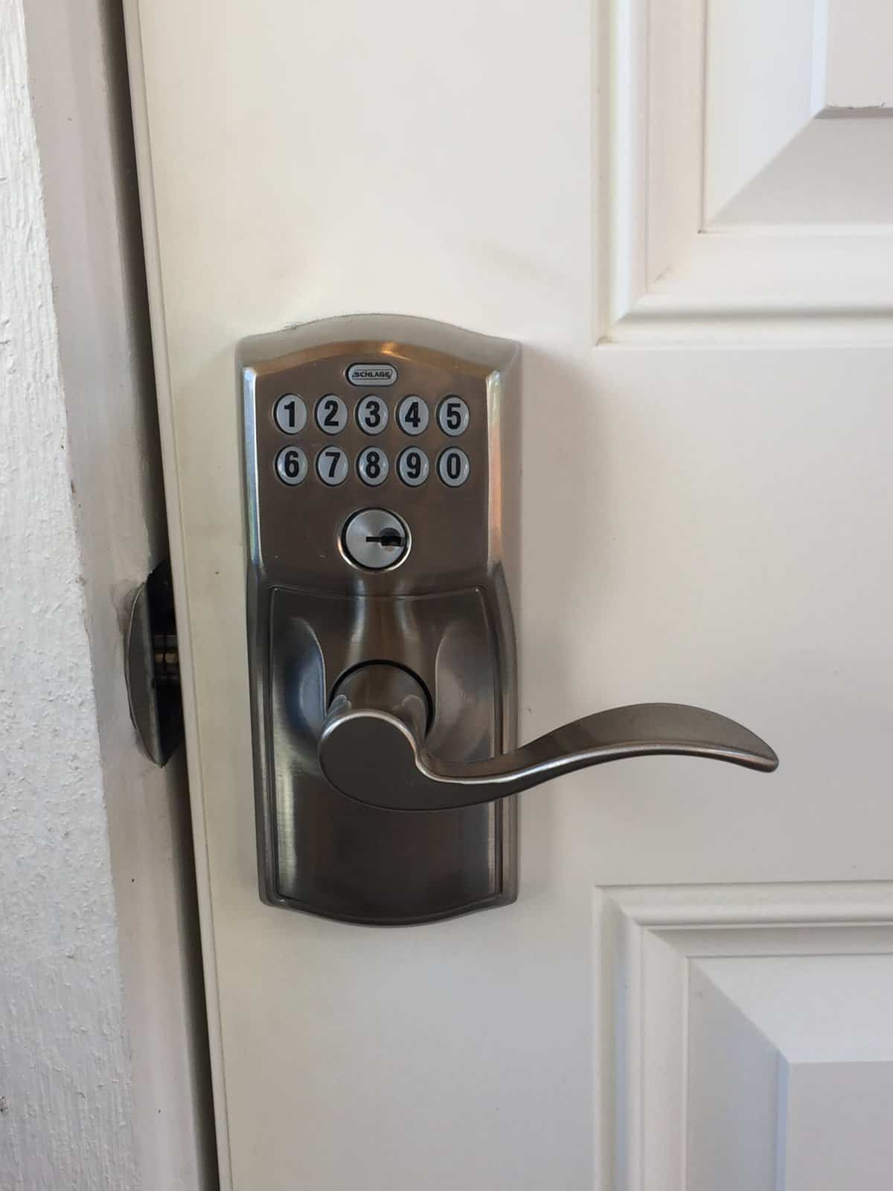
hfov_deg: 48.2
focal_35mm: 29
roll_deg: -0.4
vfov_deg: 61.7
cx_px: 446
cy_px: 596
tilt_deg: -17.3
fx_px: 997
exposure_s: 1/129
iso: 32
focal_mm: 4.15
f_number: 2.2
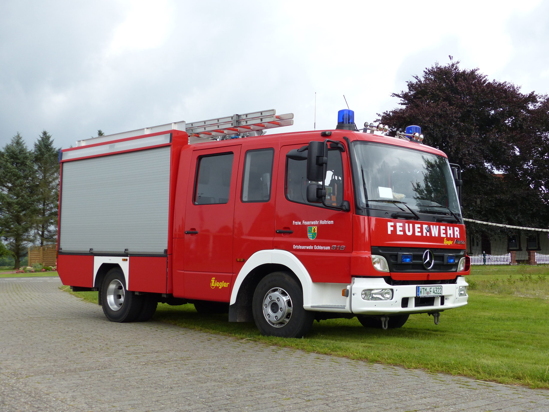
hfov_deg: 42.1
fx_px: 714
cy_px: 206
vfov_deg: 32.2
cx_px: 274
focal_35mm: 45
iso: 125
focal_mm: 8.1
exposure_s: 1/500
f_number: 2.8
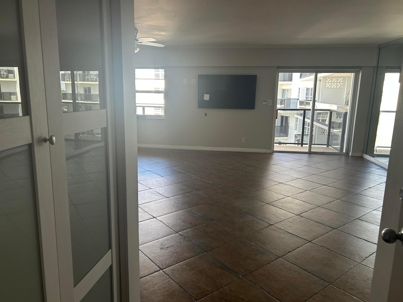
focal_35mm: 26
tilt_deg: -12.1
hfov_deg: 67.3
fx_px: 303
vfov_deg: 53.1
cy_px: 151
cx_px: 202
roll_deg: -0.5
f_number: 1.5
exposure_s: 1/120
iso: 100
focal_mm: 5.7
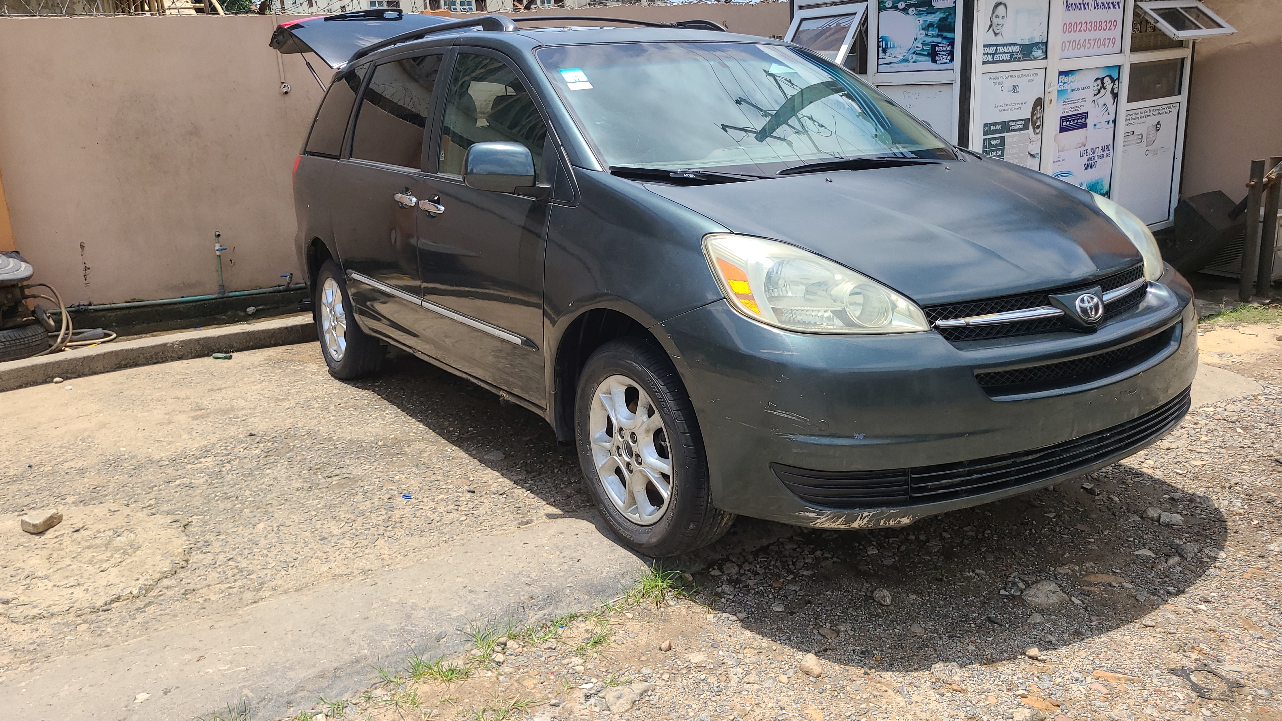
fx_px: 986
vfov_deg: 40.2
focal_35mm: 29
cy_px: 339
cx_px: 641
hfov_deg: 66.1
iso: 40
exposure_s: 1/1650
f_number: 1.8
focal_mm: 5.4
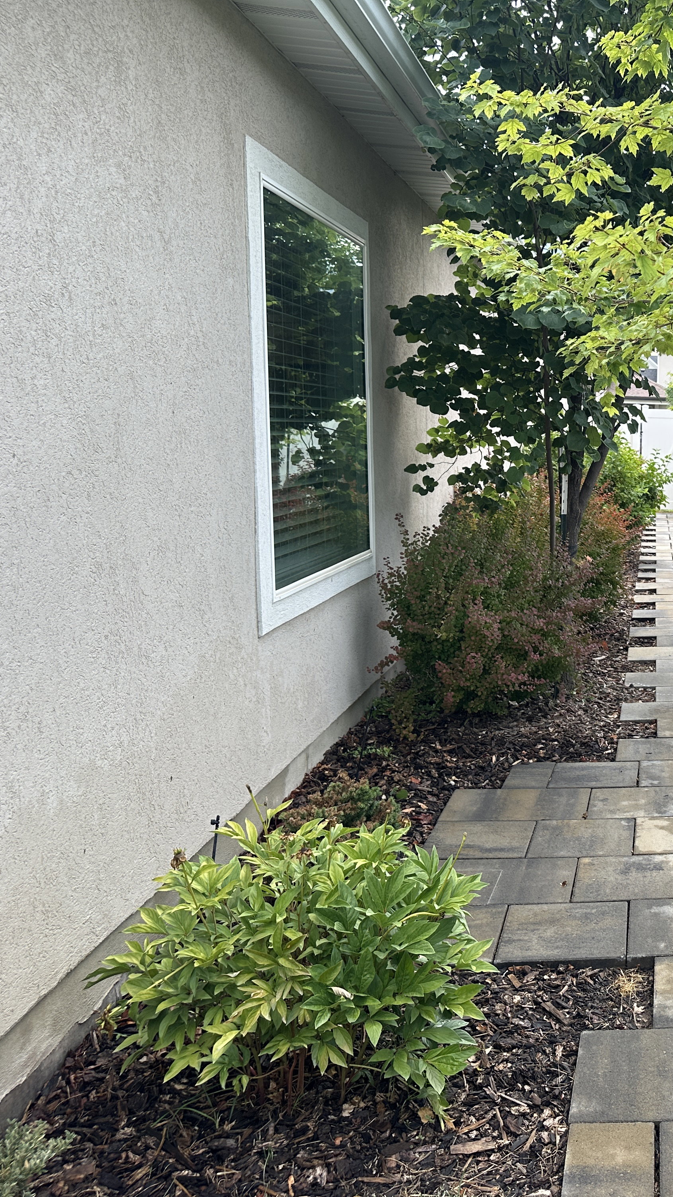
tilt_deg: -7.1
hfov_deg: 30.6
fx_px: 1110
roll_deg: -1.3
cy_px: 600
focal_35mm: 35
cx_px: 712
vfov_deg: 56.6
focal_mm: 6.86
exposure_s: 1/444
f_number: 1.78
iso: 80
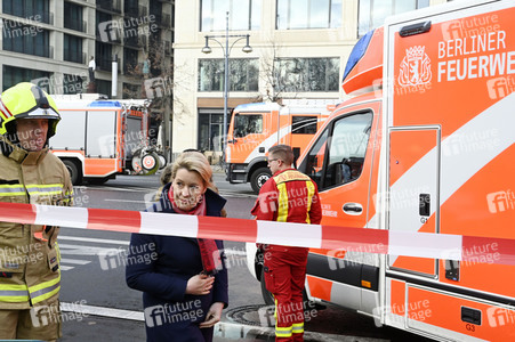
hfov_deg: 44.5
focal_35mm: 44
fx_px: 629
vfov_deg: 30.5
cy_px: 171
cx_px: 258
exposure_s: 1/320
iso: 2000
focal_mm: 44
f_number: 13
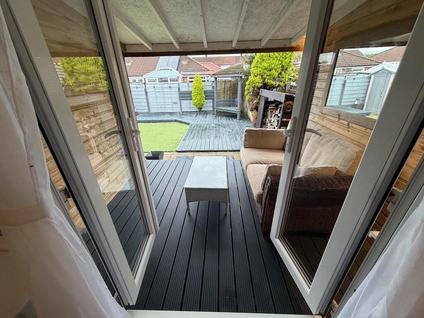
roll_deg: +0.8
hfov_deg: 102.1
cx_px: 212
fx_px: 171
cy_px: 159
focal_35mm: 14
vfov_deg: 85.7
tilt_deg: -26.1
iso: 200
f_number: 2.2
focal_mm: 2.22
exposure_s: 1/100
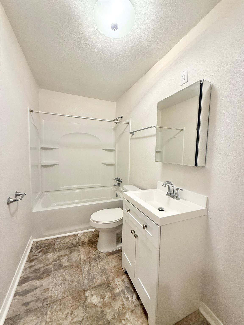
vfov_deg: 102.1
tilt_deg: -5.4
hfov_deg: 85.7
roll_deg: -2.5
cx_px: 122
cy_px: 162
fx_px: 132
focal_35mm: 14
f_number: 2.2
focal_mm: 2.22
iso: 64
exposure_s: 1/40
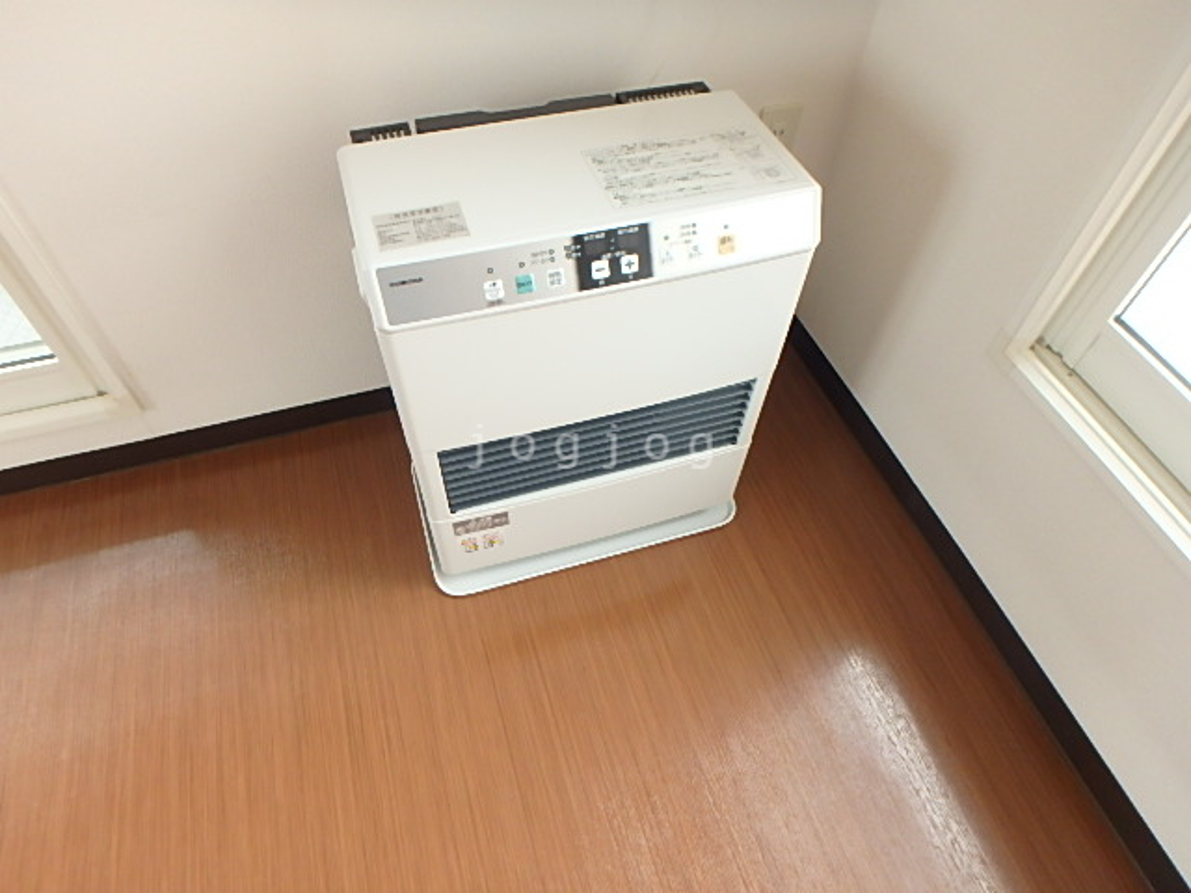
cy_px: 446
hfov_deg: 79.0
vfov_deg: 63.4
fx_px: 723
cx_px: 596
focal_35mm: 21
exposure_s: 1/30
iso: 250
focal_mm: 3.7
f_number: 3.5
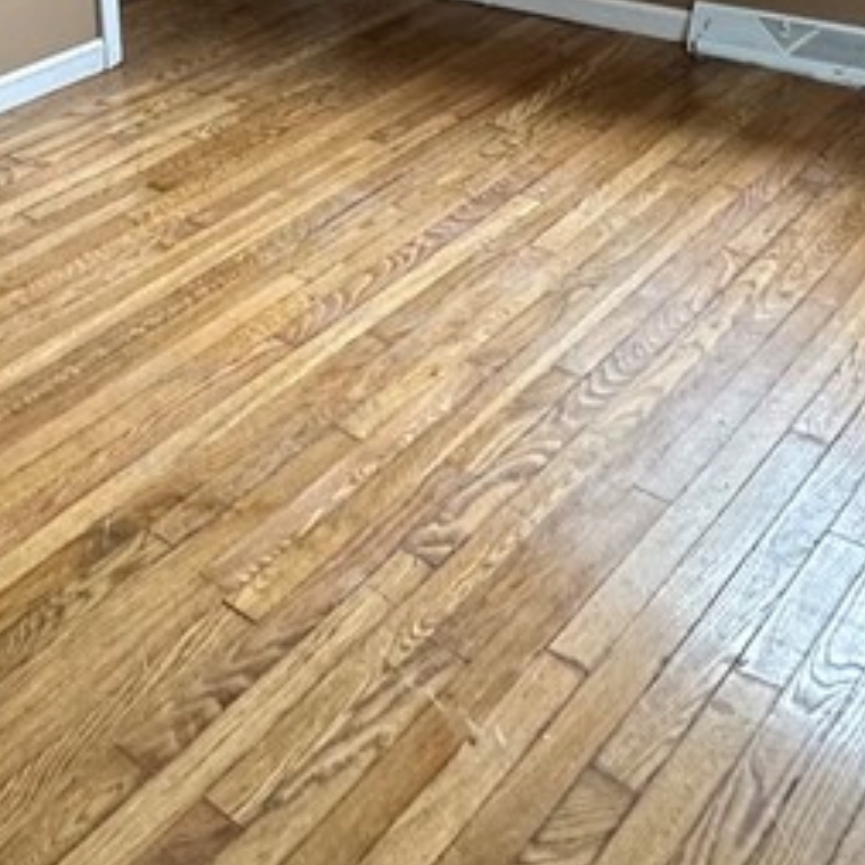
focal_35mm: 50
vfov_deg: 28.8
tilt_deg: -10.2
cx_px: 226
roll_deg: +2.8
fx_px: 1414
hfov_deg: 33.4
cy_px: -212
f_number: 2.2
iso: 200
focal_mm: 2.22
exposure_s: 1/60
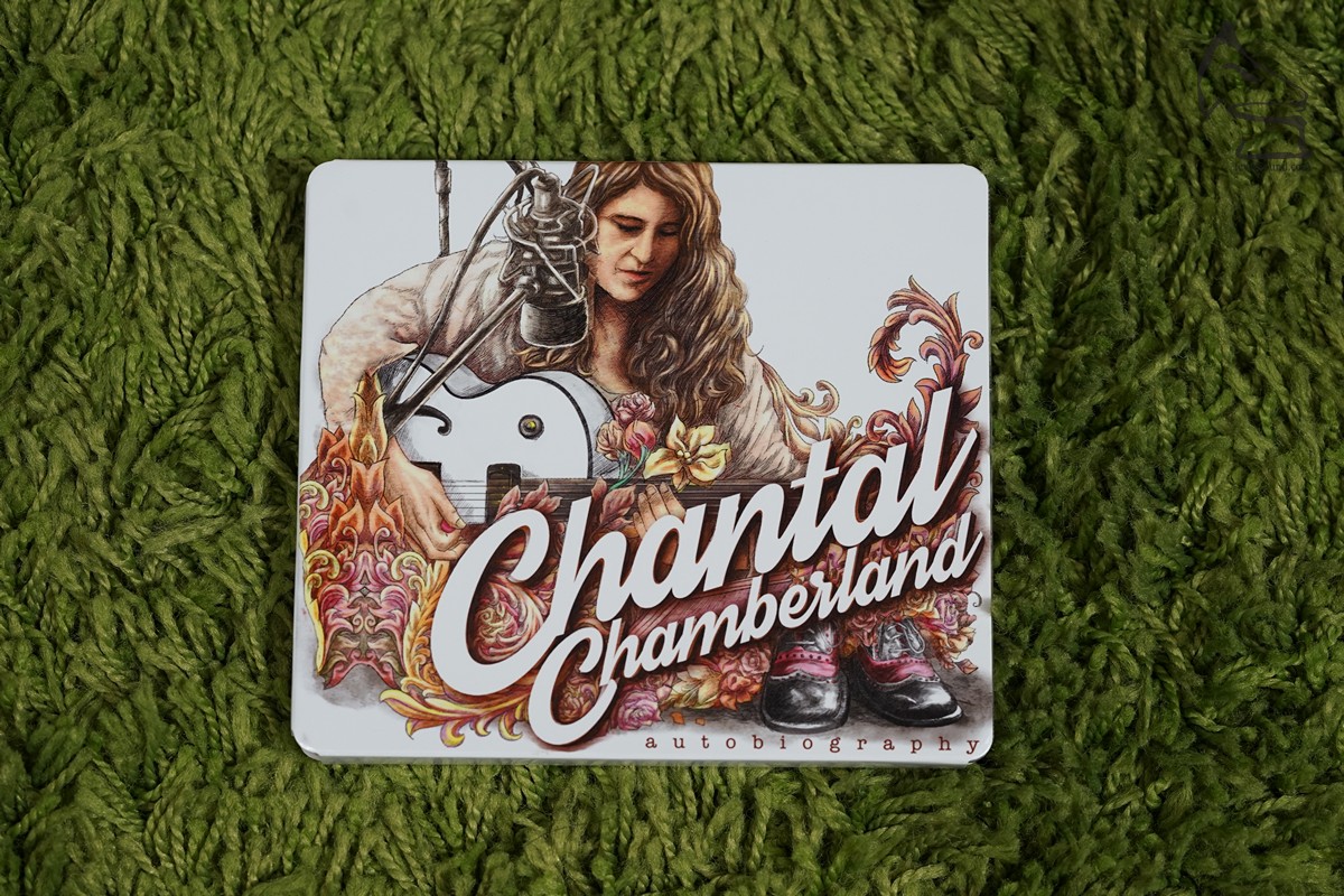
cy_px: 448
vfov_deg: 15.2
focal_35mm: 90
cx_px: 672
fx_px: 3360
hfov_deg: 22.6
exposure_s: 1/60
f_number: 5.6
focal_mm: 90
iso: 800
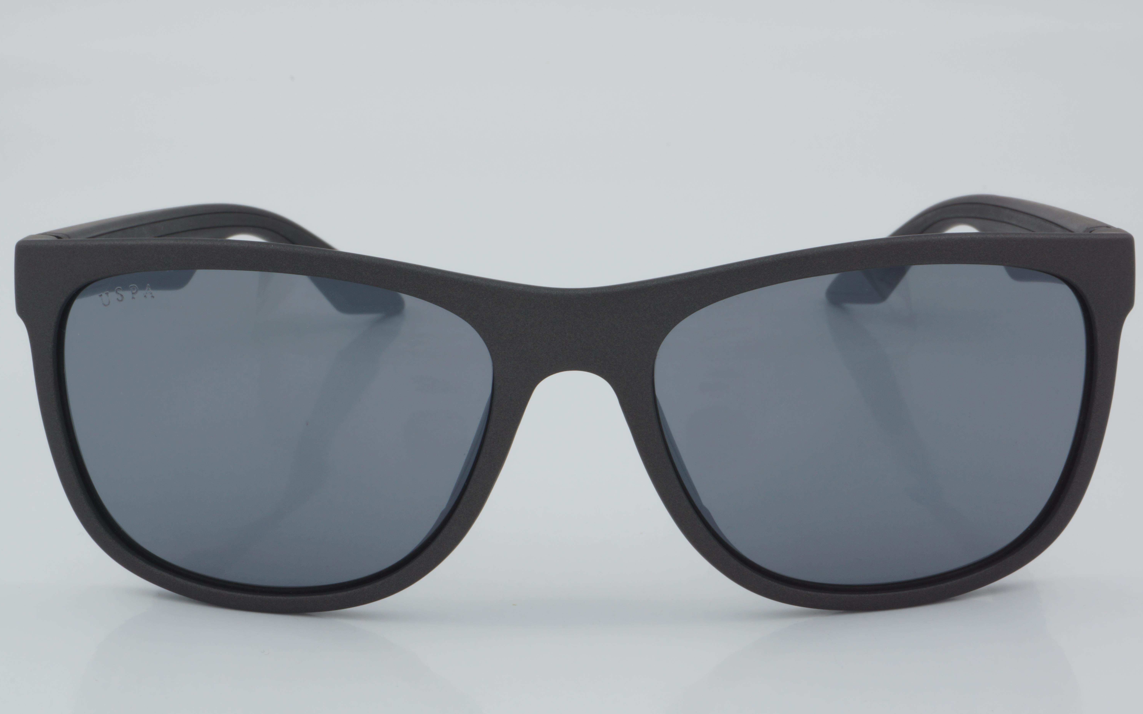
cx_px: 569
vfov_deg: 15.5
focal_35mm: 85
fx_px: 2633
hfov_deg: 24.5
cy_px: 370
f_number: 32
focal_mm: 55
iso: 100
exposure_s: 1/4
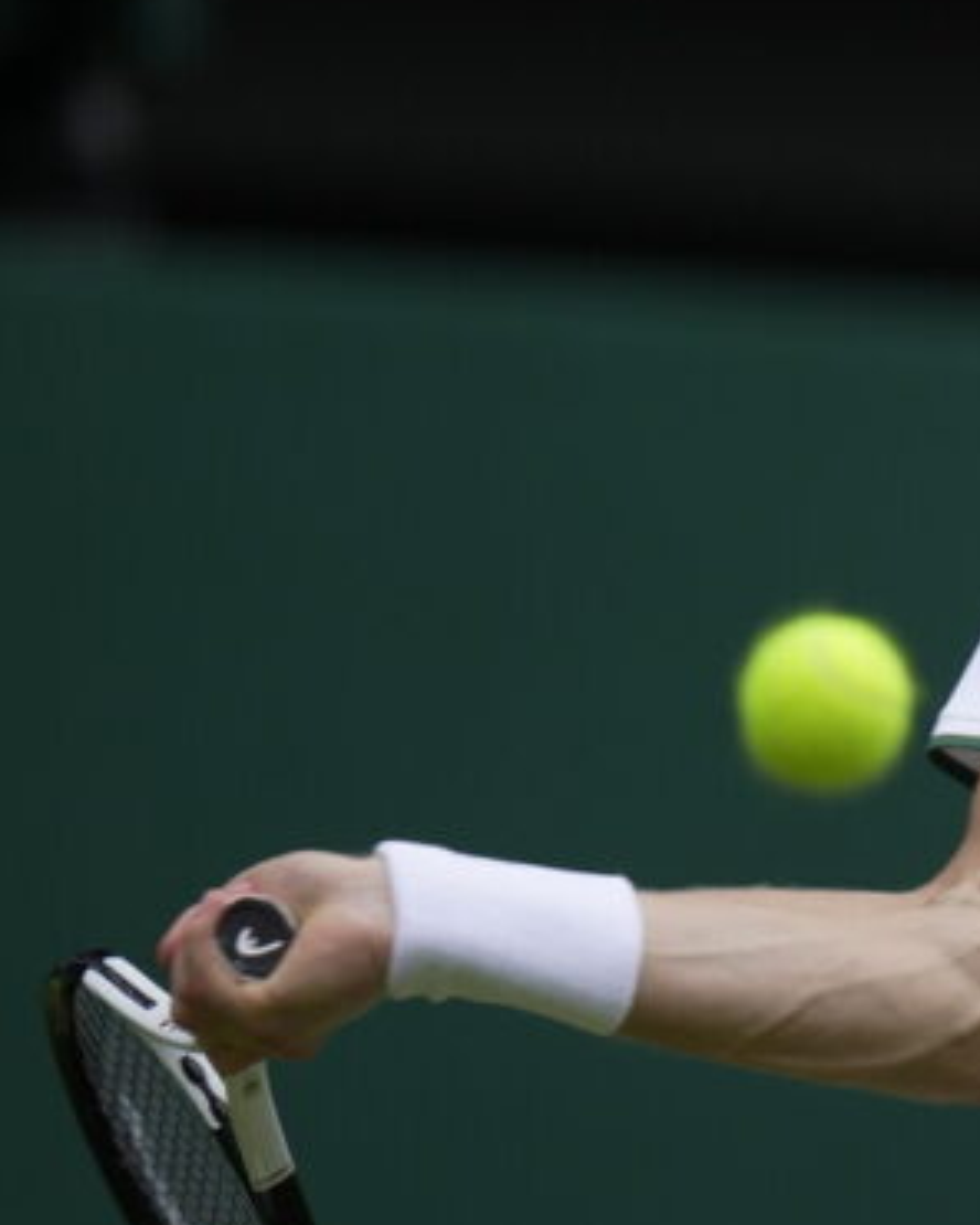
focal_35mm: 1015
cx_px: 1652
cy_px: 523
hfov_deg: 1.5
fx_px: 36799
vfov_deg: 1.9
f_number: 2.8
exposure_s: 1/2500
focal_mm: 400
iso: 250
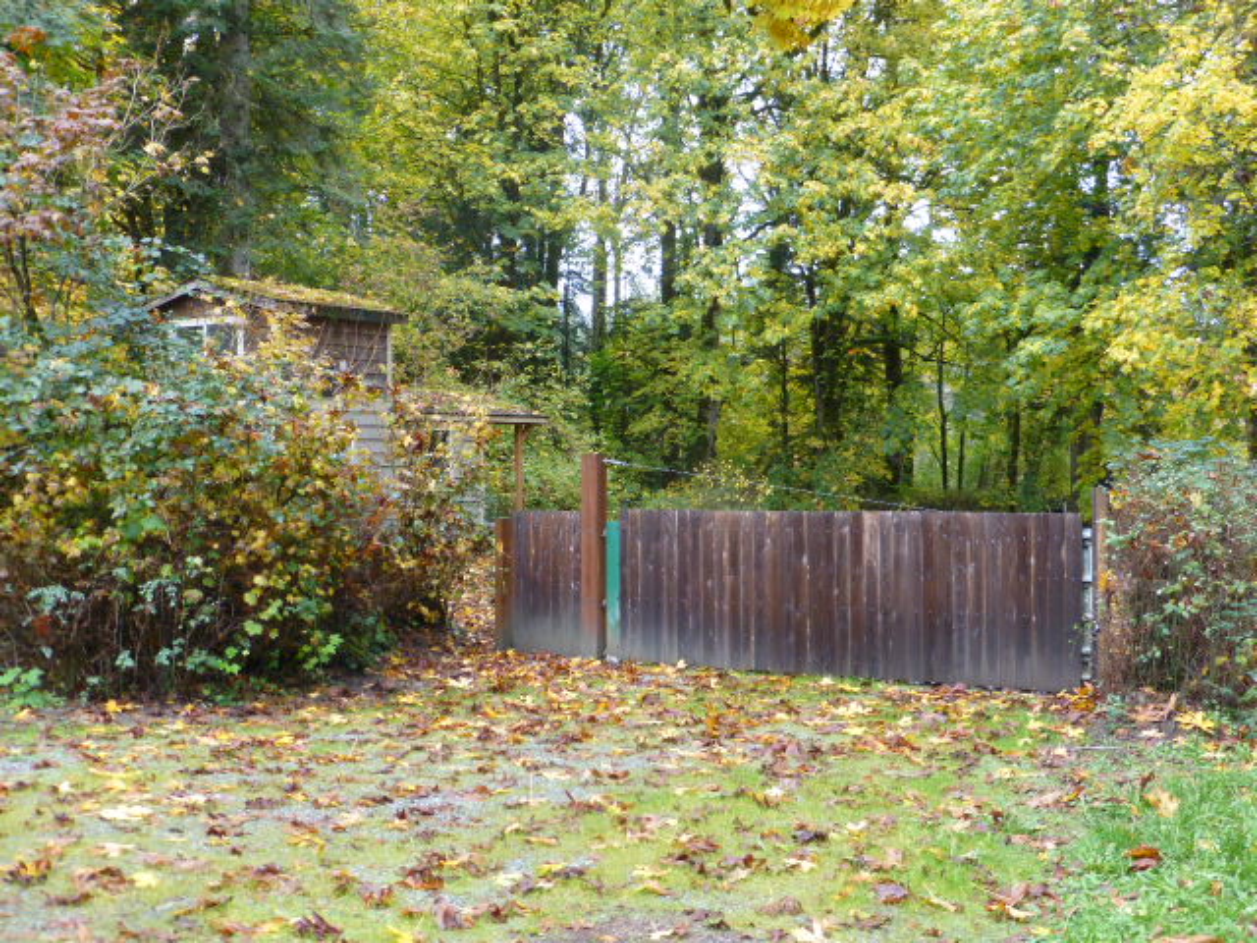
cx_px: 628
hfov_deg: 47.9
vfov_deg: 36.8
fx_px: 1416
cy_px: 472
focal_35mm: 39
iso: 200
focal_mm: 6.9
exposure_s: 1/60
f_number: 3.9
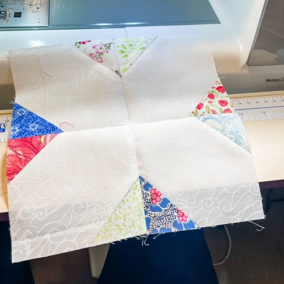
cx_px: 143
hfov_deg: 52.5
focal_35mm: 31
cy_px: 127
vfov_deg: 52.4
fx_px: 288
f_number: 1.6
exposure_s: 1/120
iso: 80
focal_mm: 4.2
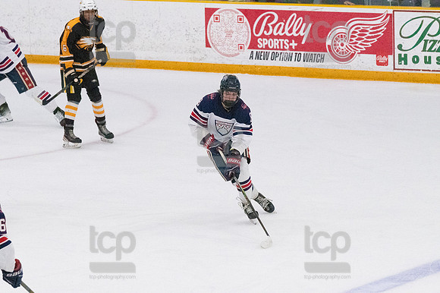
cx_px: 220
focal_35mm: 240
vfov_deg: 5.7
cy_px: 146
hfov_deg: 8.6
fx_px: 2932
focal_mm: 160
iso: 8000
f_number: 5
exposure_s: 1/1600
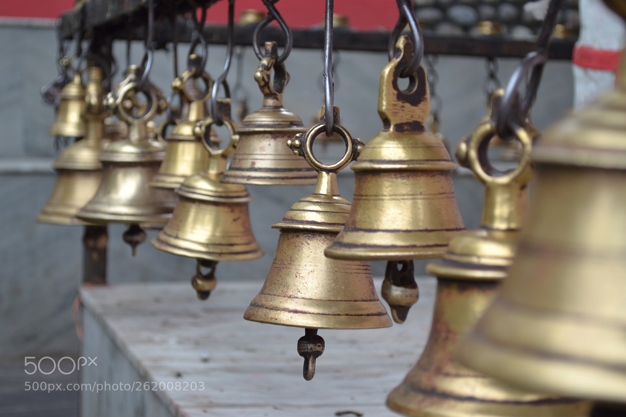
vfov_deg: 16.5
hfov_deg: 24.6
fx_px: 1434
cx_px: 313
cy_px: 208
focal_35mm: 82
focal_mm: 55
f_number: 5.6
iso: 100
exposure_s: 1/100
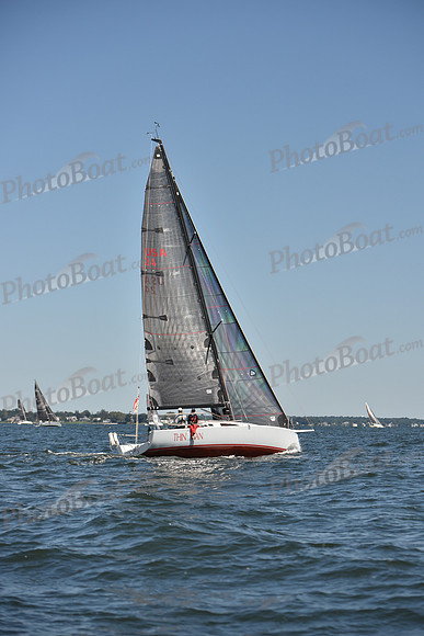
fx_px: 1589
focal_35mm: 90
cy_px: 318
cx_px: 212
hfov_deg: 15.2
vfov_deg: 22.6
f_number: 4
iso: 250
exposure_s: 1/1250
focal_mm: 90
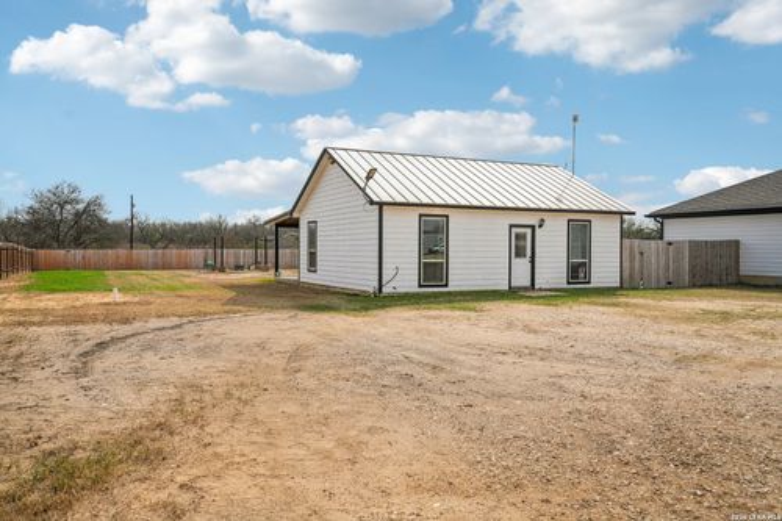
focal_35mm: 29
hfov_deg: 63.7
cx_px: 391
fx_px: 630
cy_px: 260
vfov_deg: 44.9
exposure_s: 1/1500
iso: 200
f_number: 8
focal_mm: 29
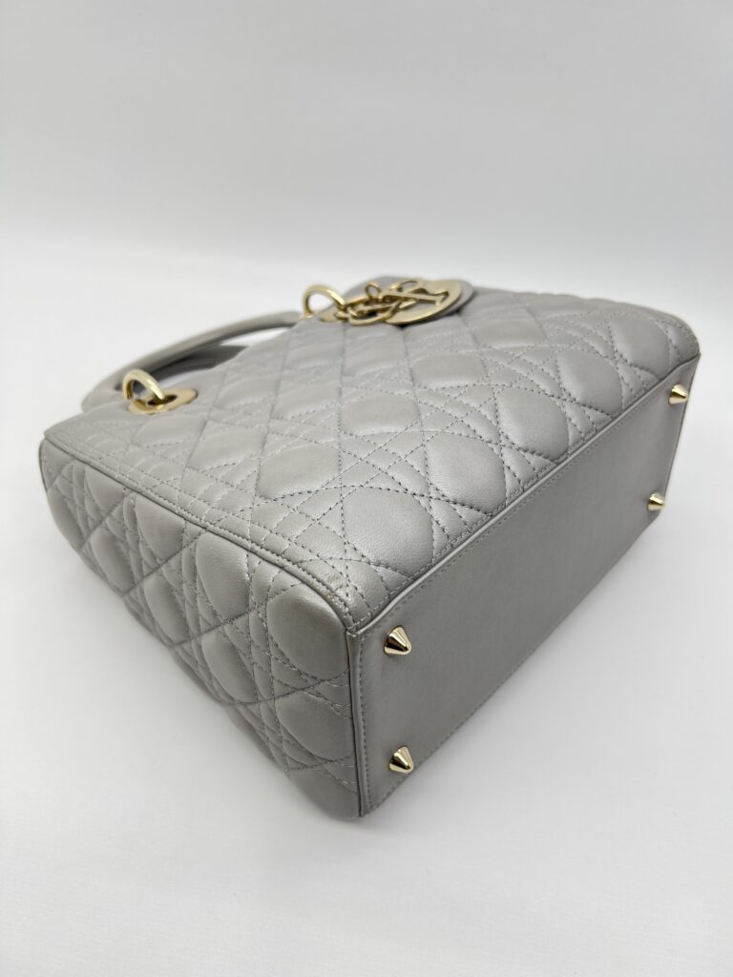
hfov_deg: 53.1
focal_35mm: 26
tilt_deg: -42.4
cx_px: 366
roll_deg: -5.0
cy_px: 488
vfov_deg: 67.3
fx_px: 734
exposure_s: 1/133
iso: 32
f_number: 1.5
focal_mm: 5.7
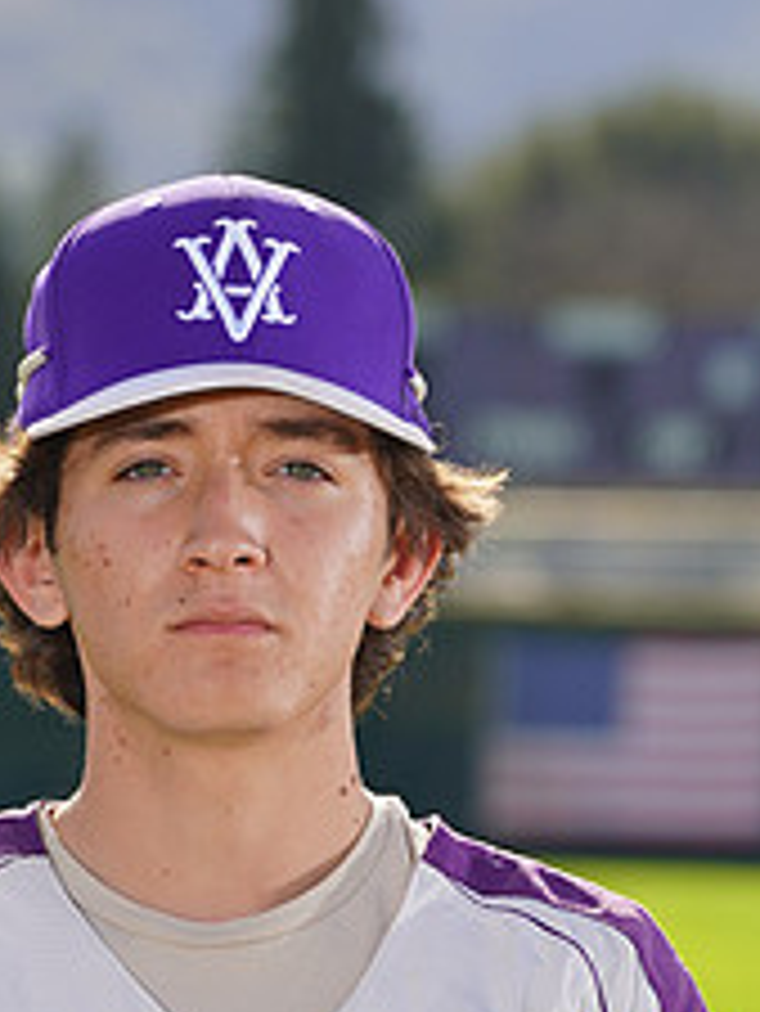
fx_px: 14184
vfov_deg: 4.1
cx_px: 218
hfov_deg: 3.1
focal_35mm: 485
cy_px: 1196
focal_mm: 196
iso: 100
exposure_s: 1/250
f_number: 8
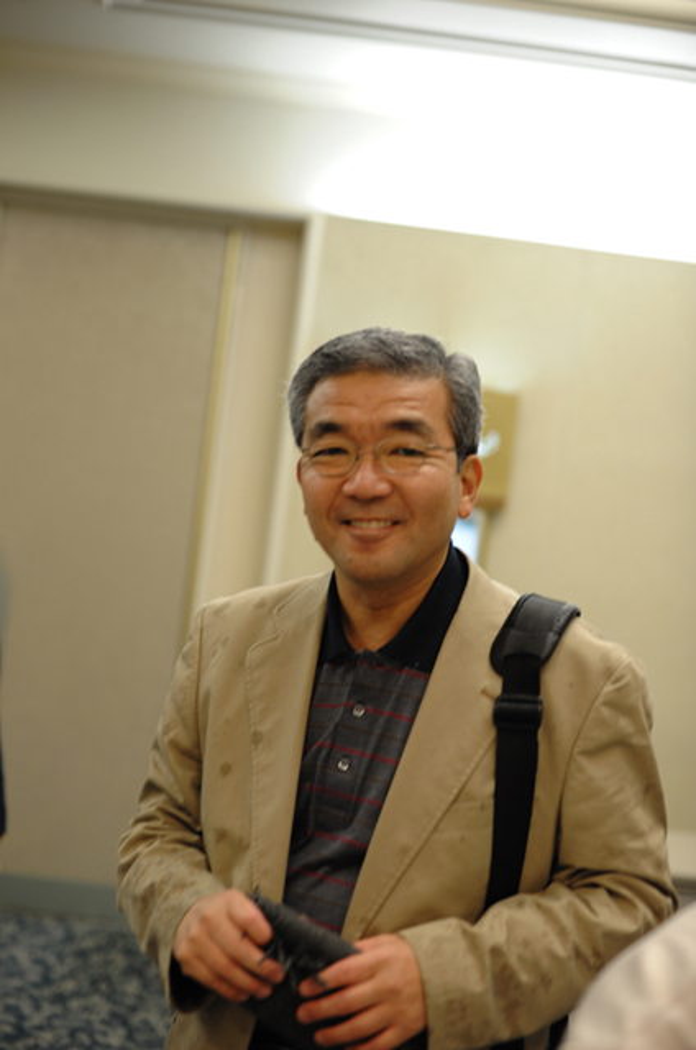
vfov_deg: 39.7
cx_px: 348
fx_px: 1456
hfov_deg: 26.9
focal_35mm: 50
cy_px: 525
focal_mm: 50
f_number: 2.8
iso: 800
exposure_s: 1/100
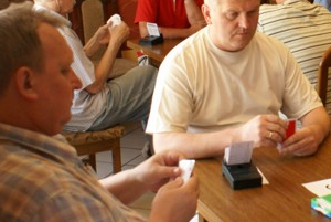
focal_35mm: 77
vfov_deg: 17.7
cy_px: 53
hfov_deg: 24.8
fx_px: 709
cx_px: 343
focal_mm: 22
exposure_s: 1/25
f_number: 5.6
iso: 400
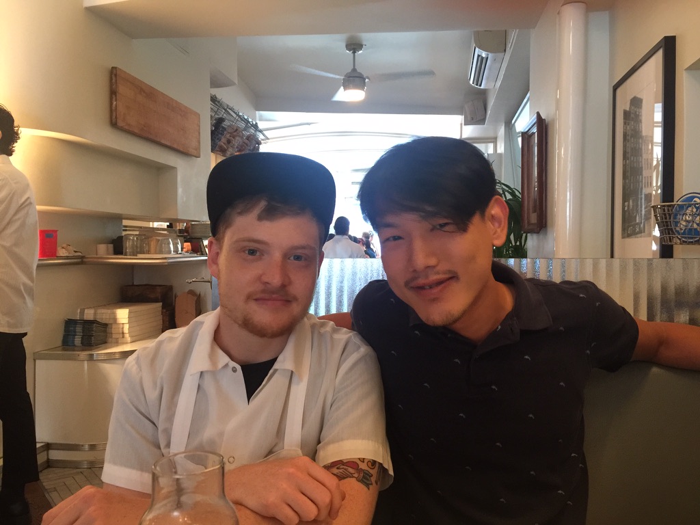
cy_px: 262
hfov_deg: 61.7
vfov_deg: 48.2
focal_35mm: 29
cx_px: 350
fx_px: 586
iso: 125
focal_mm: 4.15
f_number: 2.2
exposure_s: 1/10
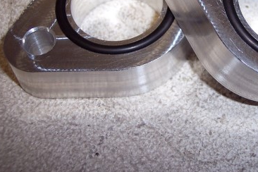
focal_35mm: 71
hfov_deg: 28.1
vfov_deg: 19.0
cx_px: 185
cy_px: 29
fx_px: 509
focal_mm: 8
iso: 100
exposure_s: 1/60
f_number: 2.8
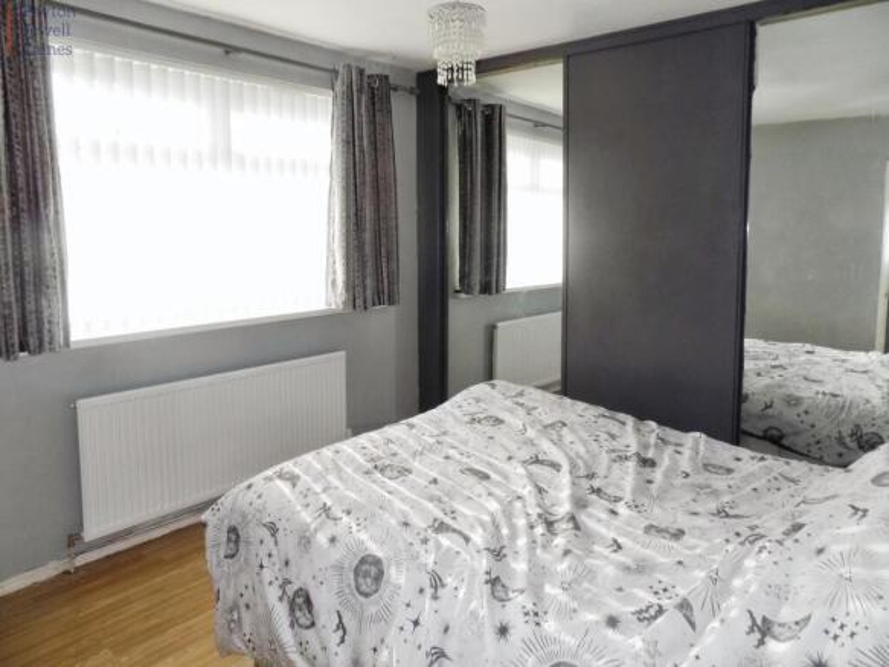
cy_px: 334
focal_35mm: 23
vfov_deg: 58.9
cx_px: 444
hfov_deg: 73.9
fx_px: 591
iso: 80
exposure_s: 1/160
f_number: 3.1
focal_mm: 4
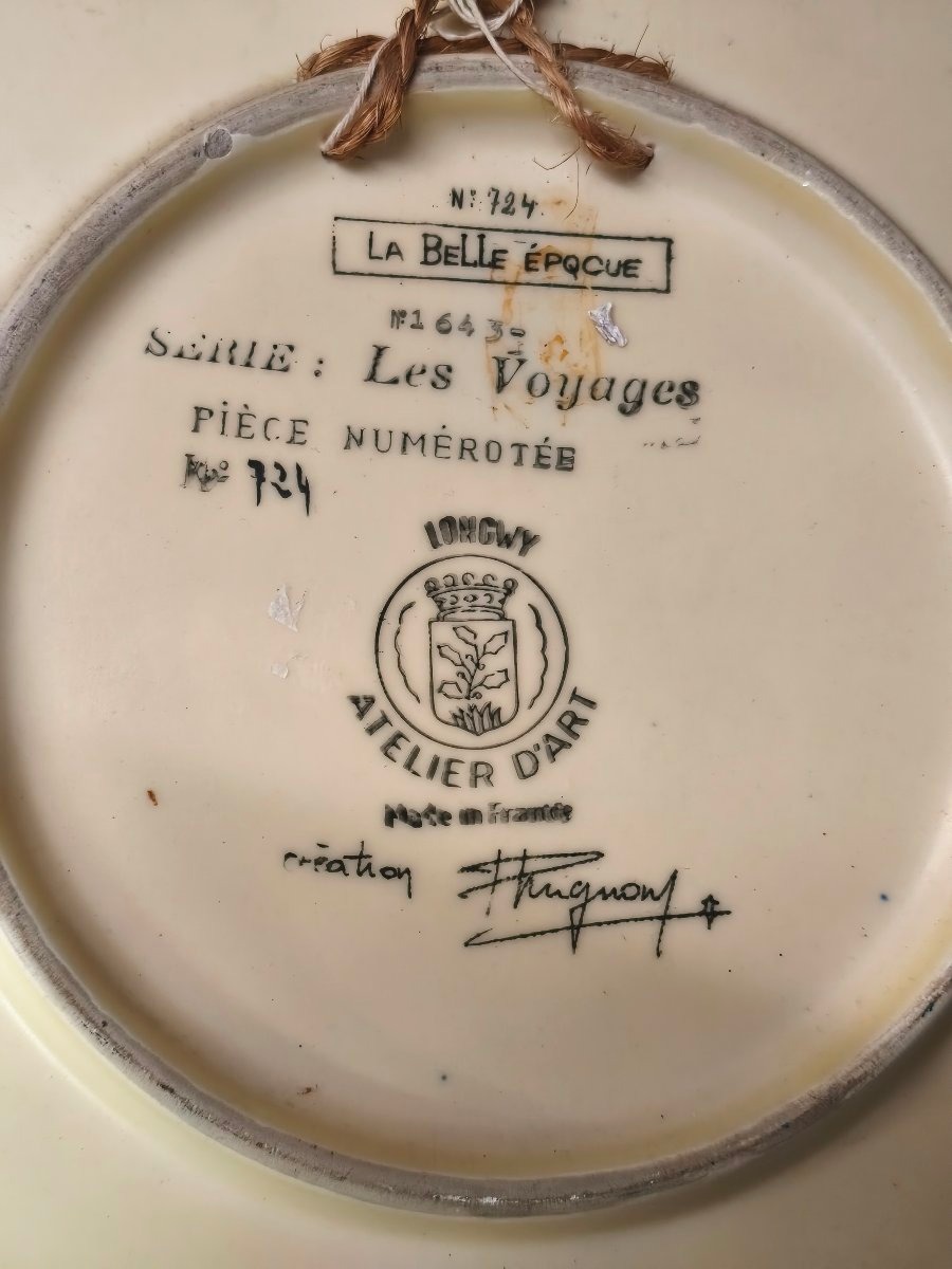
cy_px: 634
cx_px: 476
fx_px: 1687
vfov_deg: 41.2
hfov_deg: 31.5
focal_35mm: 46
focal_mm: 6.06
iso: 1250
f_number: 1.7
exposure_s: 1/50
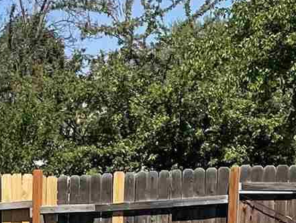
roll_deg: +0.8
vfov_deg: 8.0
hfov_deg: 10.6
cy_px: 350
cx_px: -129
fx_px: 1548
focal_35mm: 181
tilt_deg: -5.7
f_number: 1.6
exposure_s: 1/3205
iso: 32
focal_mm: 4.2
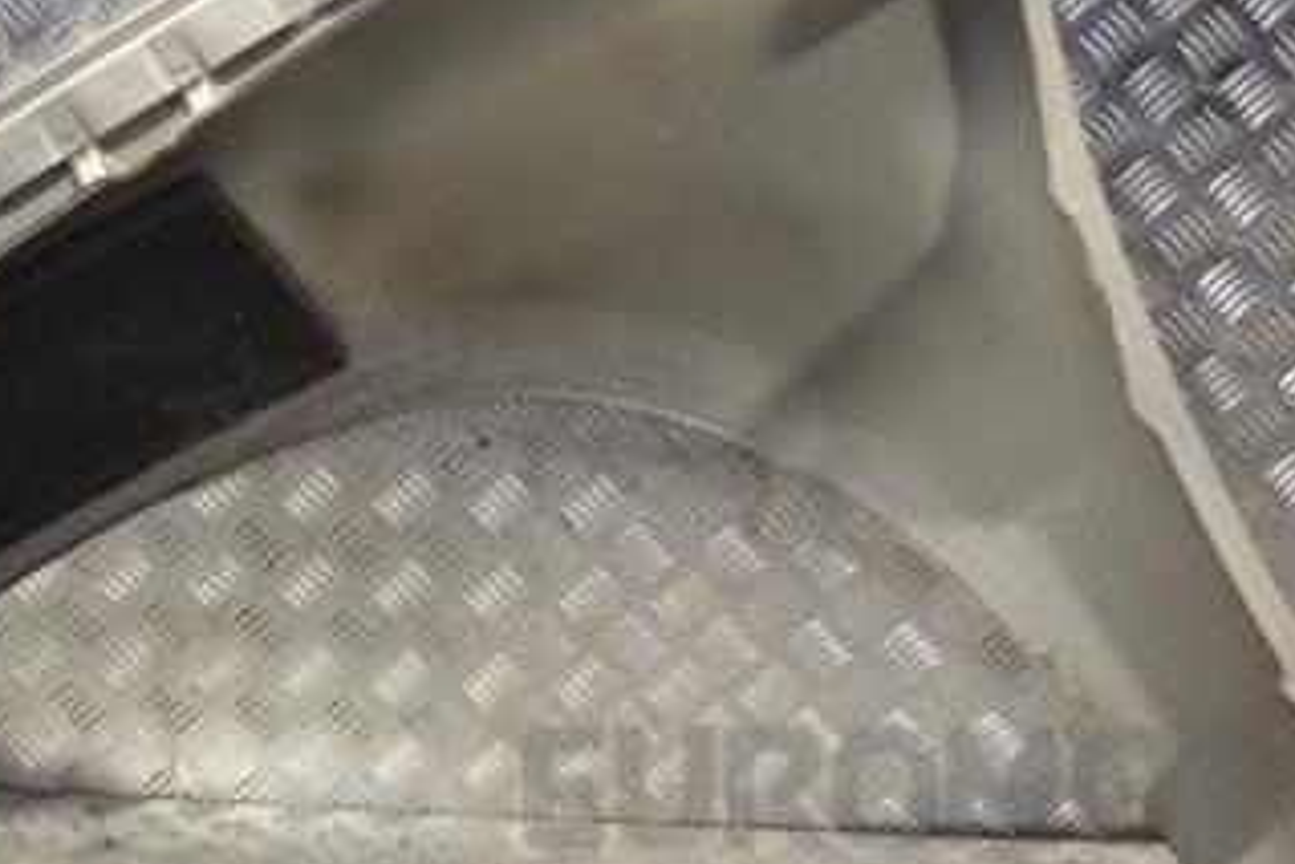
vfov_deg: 21.8
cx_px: 447
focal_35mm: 62
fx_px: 2231
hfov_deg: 32.1
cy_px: 247
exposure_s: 1/80
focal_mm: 22
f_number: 4.5
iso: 400
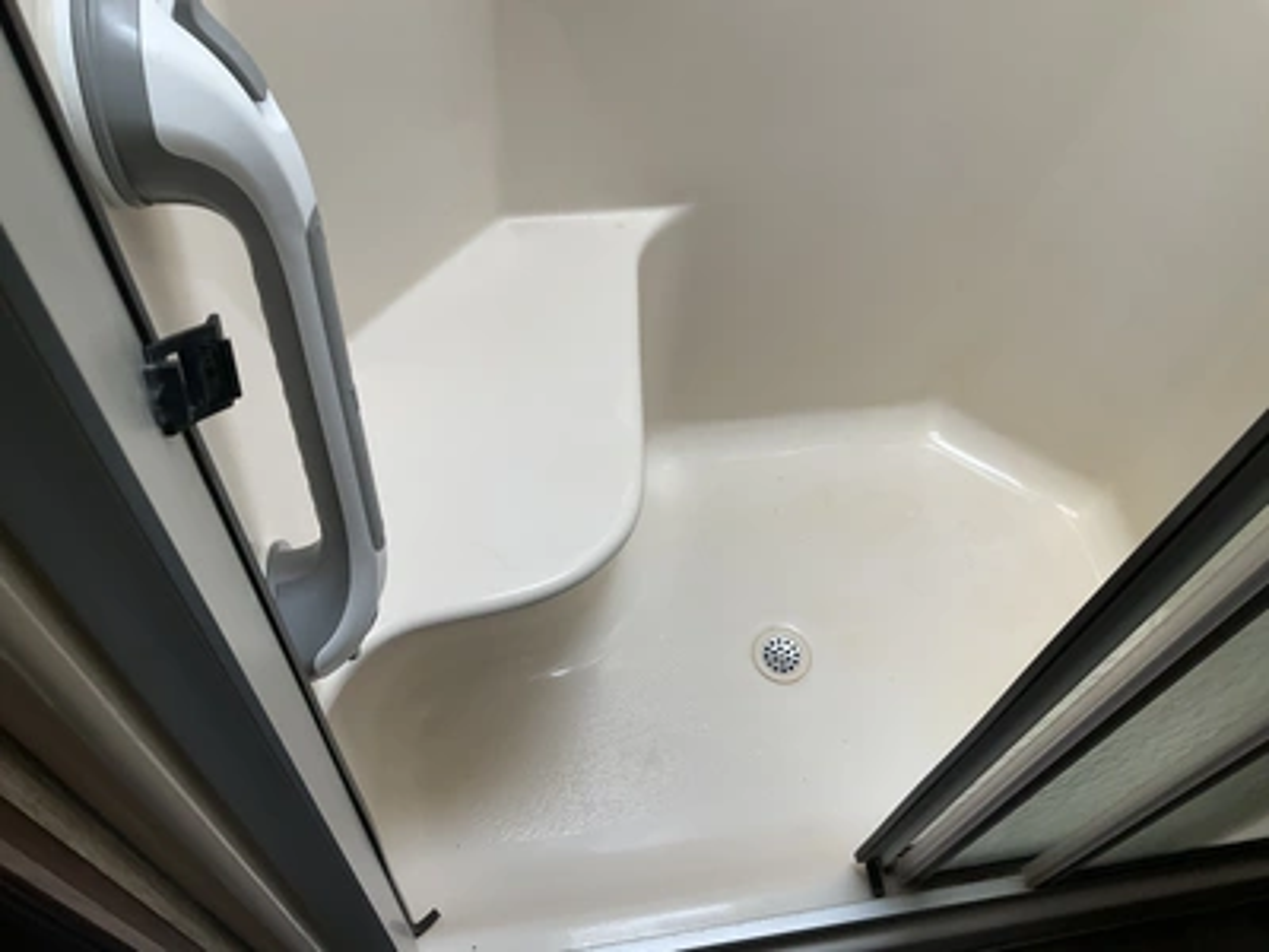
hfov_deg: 61.7
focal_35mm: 29
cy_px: 476
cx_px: 634
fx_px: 1063
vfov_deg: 48.2
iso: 50
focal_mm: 3
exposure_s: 1/122
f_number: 1.8
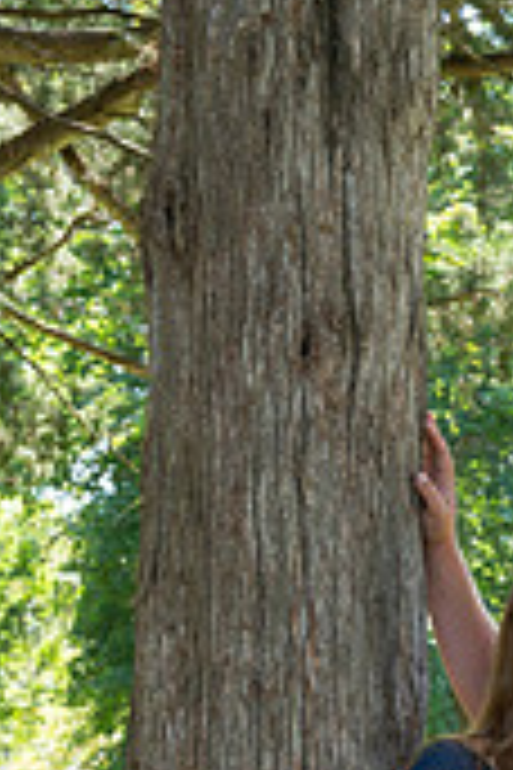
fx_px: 2928
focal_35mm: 137
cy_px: 950
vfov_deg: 14.4
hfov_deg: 9.8
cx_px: 670
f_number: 8
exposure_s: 1/250
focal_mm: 52
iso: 800
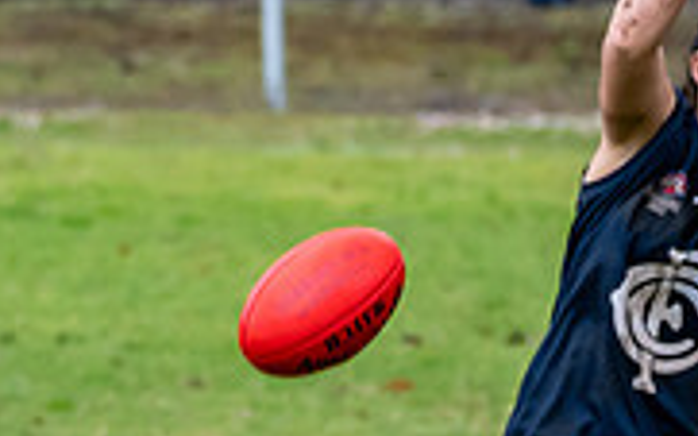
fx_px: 29172
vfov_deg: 0.9
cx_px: -233
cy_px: 334
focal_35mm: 1534
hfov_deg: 1.4
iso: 1000
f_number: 7.1
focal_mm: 260
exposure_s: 1/1250
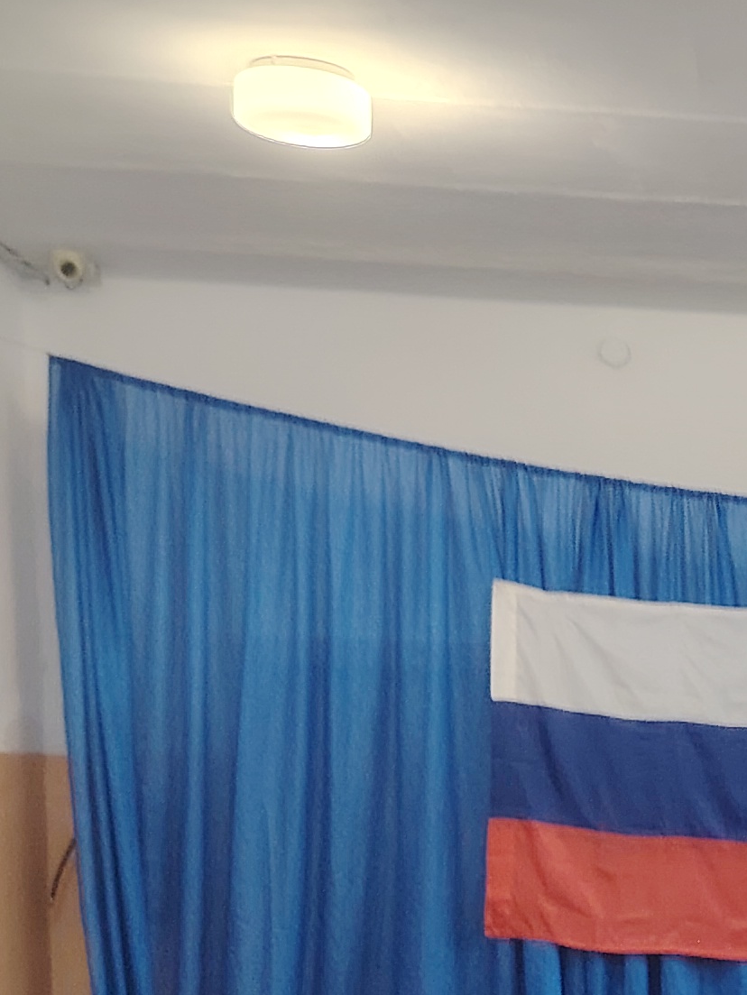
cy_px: 990
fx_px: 2502
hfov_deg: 15.0
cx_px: 1296
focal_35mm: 87
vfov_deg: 21.7
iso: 1016
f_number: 1.75
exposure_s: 1/24
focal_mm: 5.25
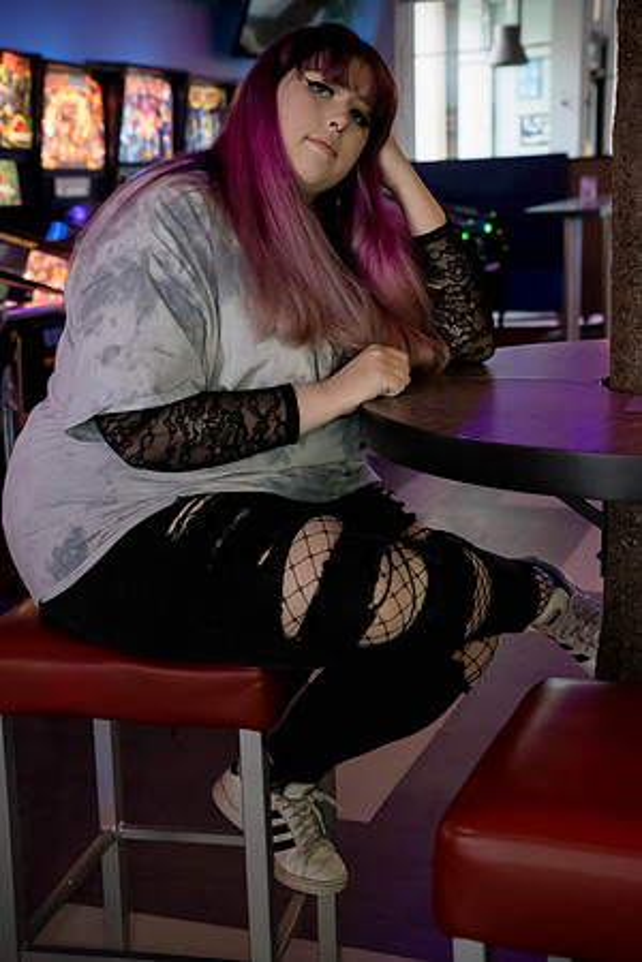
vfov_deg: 36.9
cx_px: 321
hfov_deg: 25.1
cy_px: 481
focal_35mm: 54
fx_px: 1444
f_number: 5
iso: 12800
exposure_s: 1/160
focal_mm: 54
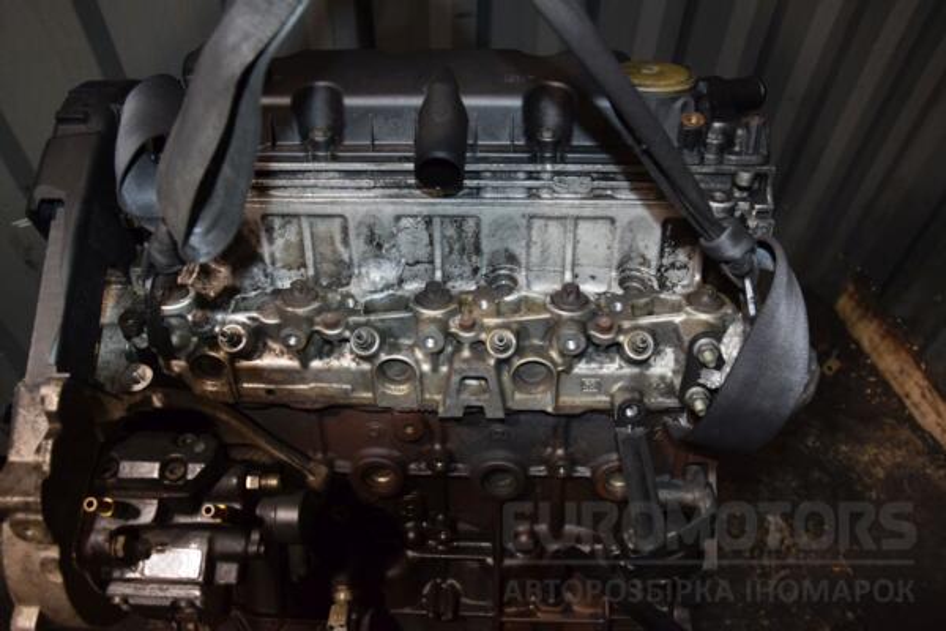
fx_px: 828
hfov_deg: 59.5
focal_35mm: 32
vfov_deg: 41.7
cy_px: 316
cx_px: 473
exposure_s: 1/60
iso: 800
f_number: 5
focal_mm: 21
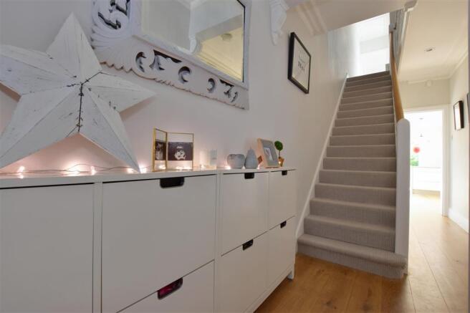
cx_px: 235
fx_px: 196
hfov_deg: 100.4
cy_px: 156
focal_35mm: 15
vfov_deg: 77.3
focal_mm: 10
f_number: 11
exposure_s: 1/4
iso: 400
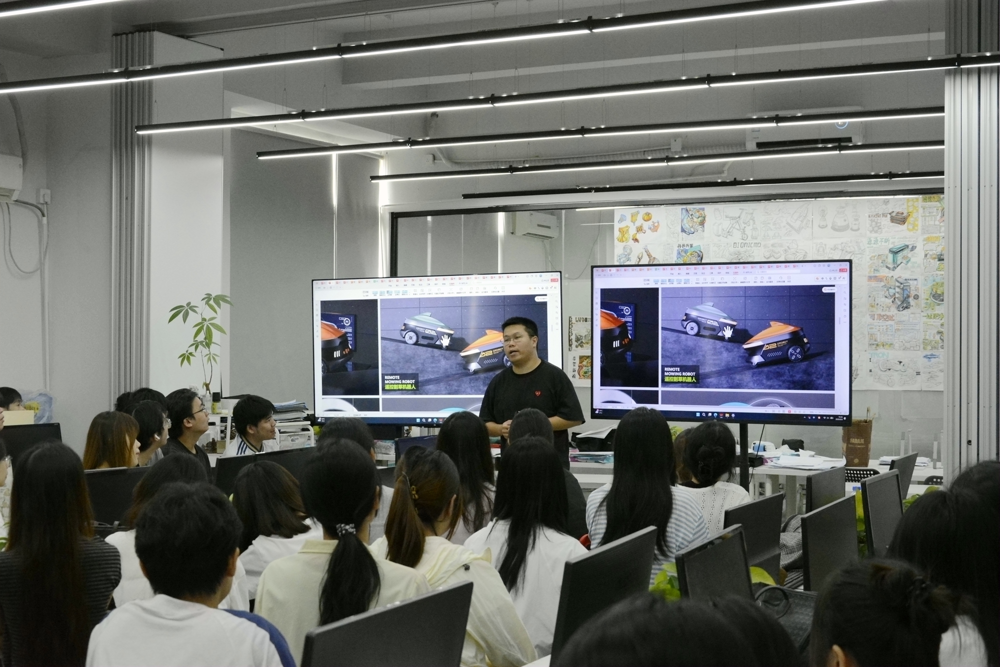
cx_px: 500
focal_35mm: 52
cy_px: 334
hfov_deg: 37.8
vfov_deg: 25.8
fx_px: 1459
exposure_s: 1/180
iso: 3200
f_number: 6.7
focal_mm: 35
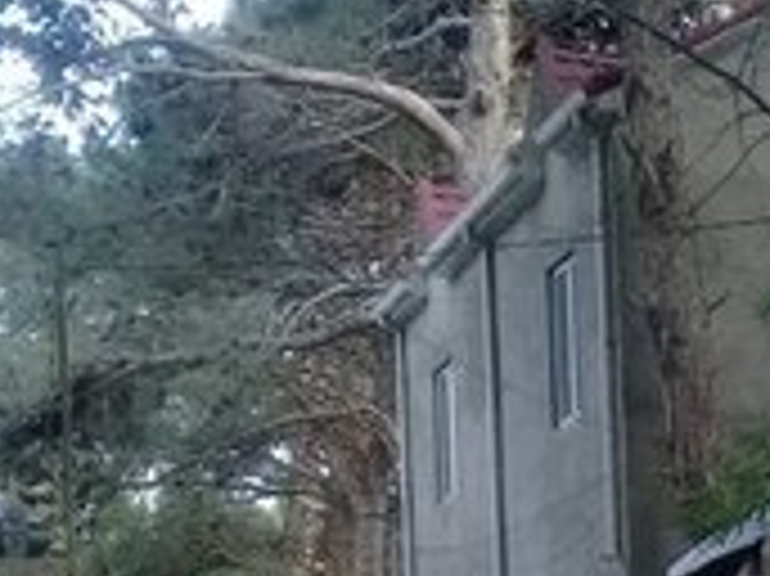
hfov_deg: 14.9
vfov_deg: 11.4
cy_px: 1042
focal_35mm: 120
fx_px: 2667
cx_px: 1238
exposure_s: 1/33
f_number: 2.2
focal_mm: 3.3
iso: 64
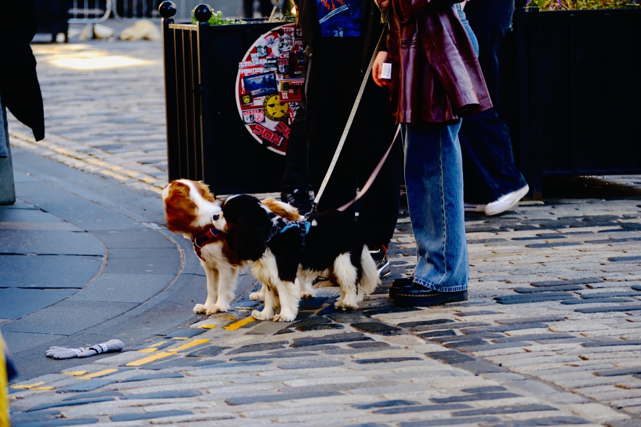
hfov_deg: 11.4
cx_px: 320
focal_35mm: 180
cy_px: 214
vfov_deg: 7.6
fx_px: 3204
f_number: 4
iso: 125
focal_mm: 120
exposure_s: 1/50
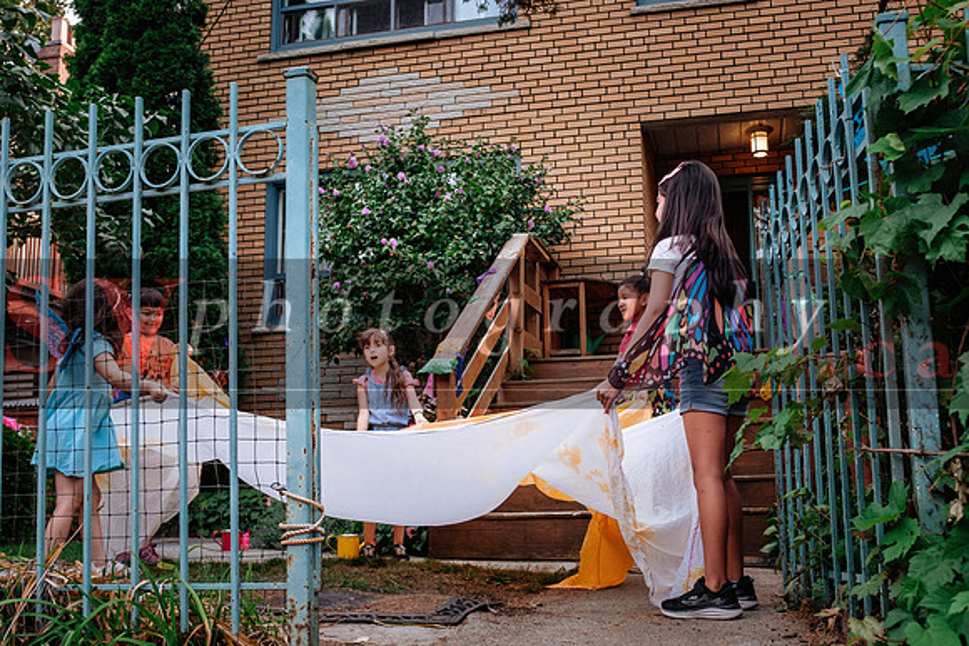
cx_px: 538
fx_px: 1016
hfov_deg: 50.9
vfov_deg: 35.3
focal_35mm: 38
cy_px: 358
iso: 800
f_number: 4
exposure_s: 1/250
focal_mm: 22.7
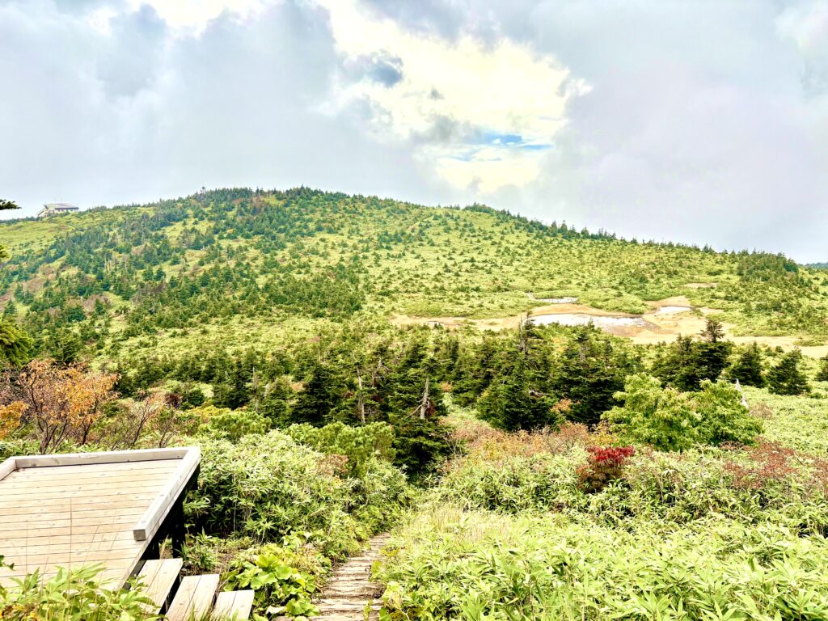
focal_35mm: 26
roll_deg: +1.9
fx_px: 622
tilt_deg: -10.6
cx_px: 414
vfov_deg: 53.1
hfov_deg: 67.3
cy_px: 310
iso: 50
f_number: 1.6
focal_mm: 5.96
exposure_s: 1/511
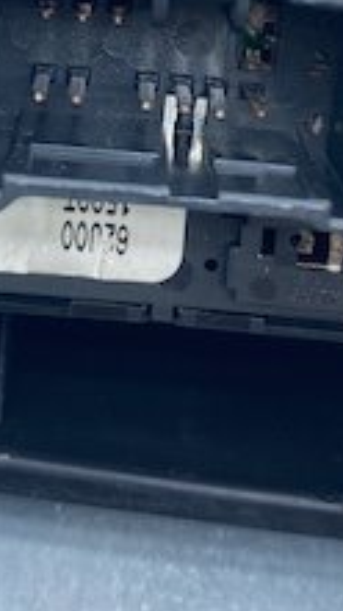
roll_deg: -7.3
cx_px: 116
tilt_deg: -44.4
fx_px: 1328
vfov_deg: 24.5
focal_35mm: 82
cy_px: -25
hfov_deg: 14.7
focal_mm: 4.25
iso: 32
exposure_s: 1/262
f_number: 1.8
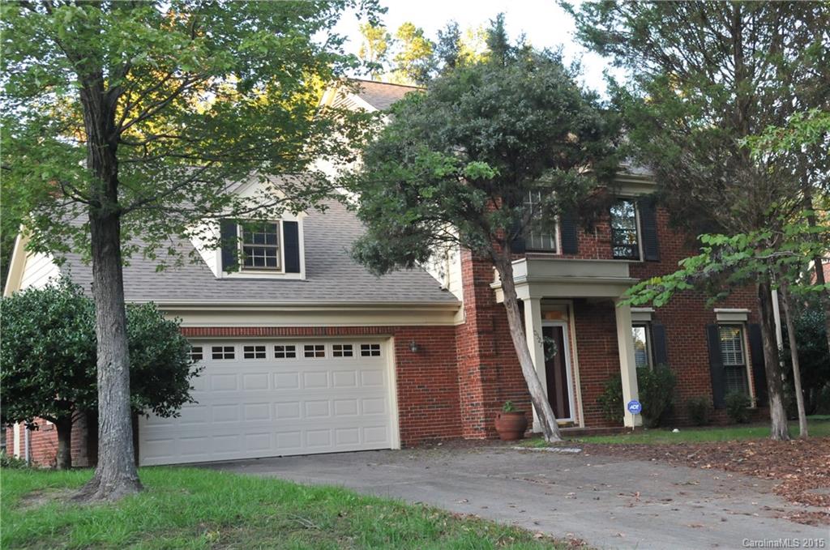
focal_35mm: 46
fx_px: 1070
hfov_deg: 42.4
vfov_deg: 28.8
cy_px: 275
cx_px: 415
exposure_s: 1/250
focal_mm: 31
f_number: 4.5
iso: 1000
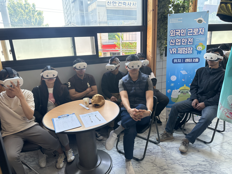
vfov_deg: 56.8
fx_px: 161
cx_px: 116
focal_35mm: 24
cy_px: 87
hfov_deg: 71.6
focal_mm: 6.86
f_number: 1.78
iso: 125
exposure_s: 1/157
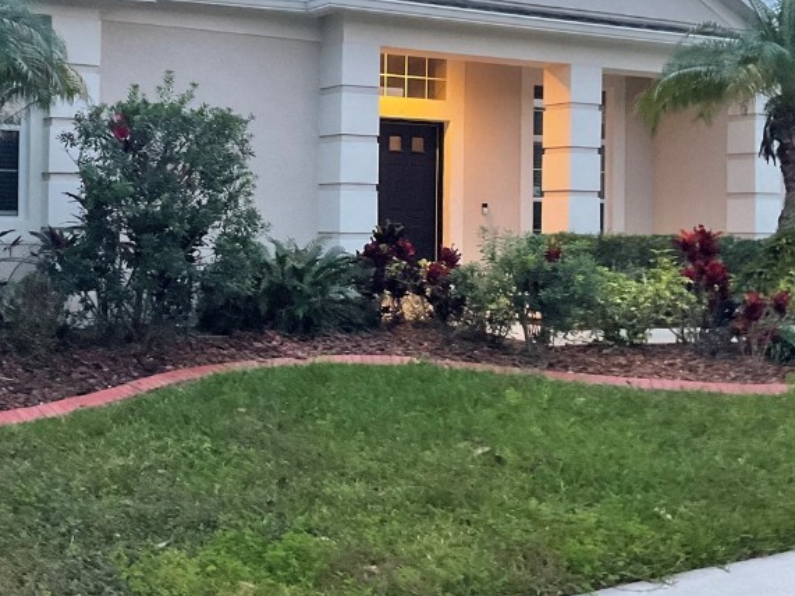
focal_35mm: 52
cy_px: 191
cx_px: 299
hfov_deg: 36.6
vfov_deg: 27.8
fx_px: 1194
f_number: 1.8
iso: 250
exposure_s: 1/60
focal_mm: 3
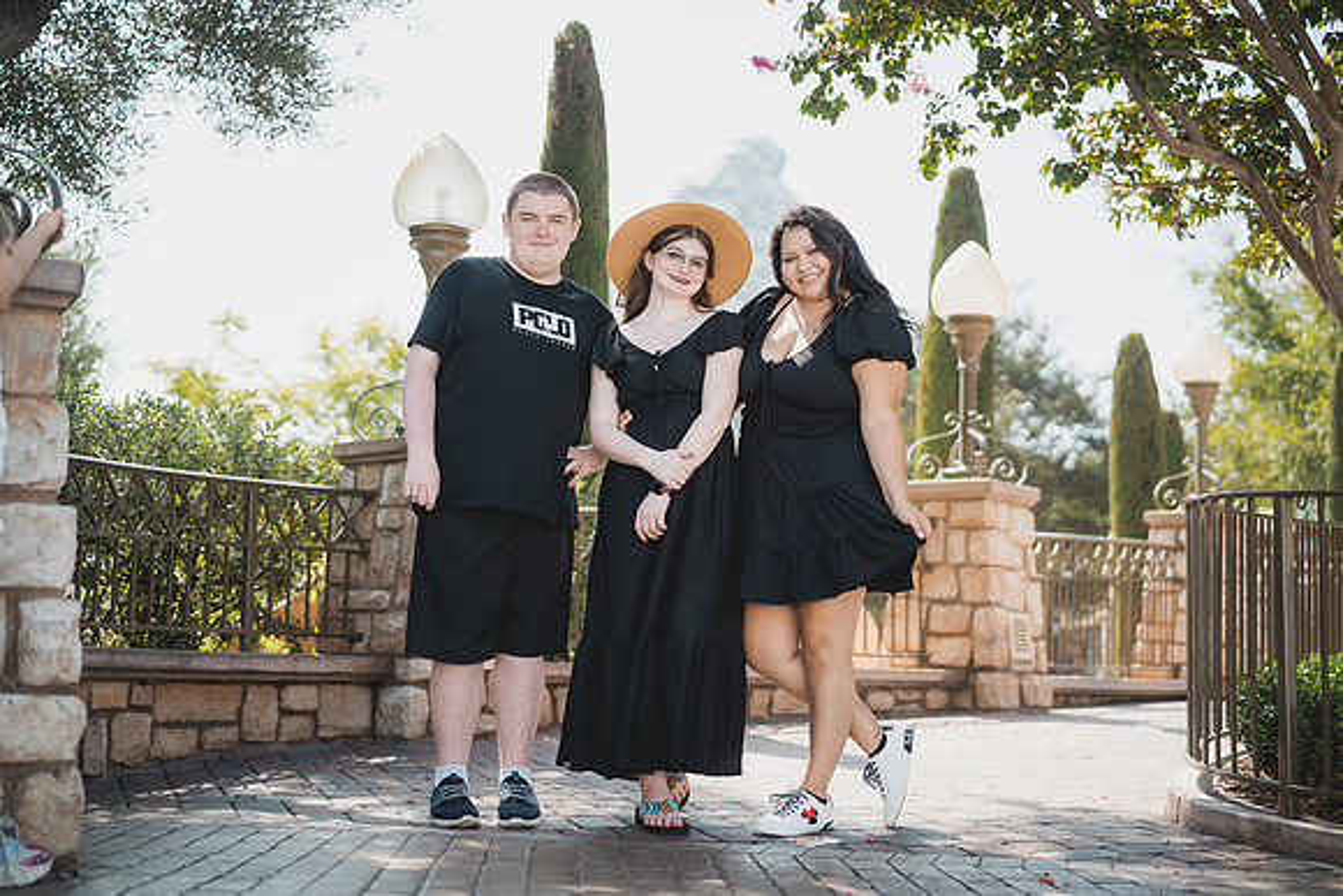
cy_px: 448
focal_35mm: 50
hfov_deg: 39.6
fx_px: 1866
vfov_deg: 27.0
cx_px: 672
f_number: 1.4
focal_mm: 50
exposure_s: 1/4000
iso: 250
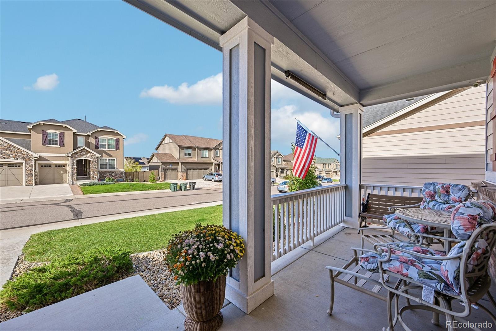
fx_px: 193
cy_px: 166
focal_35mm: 14
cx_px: 248
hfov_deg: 104.3
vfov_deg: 81.2
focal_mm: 14
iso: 64
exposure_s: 1/60
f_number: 8
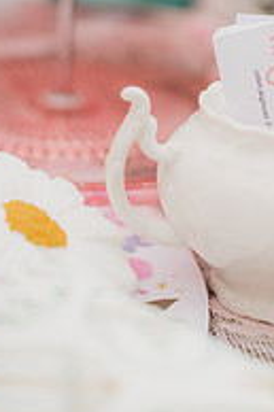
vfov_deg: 17.2
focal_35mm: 116
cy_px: -2
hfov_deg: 11.6
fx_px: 1327
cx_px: 289
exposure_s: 1/1000
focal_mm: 50
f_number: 2.2
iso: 100
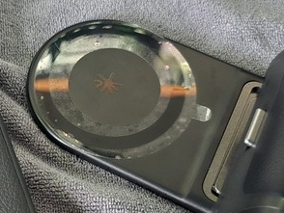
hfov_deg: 30.2
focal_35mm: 61
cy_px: 137
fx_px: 501
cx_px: 27
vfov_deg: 24.0
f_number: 1.7
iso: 2500
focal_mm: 6.3
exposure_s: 1/17.2
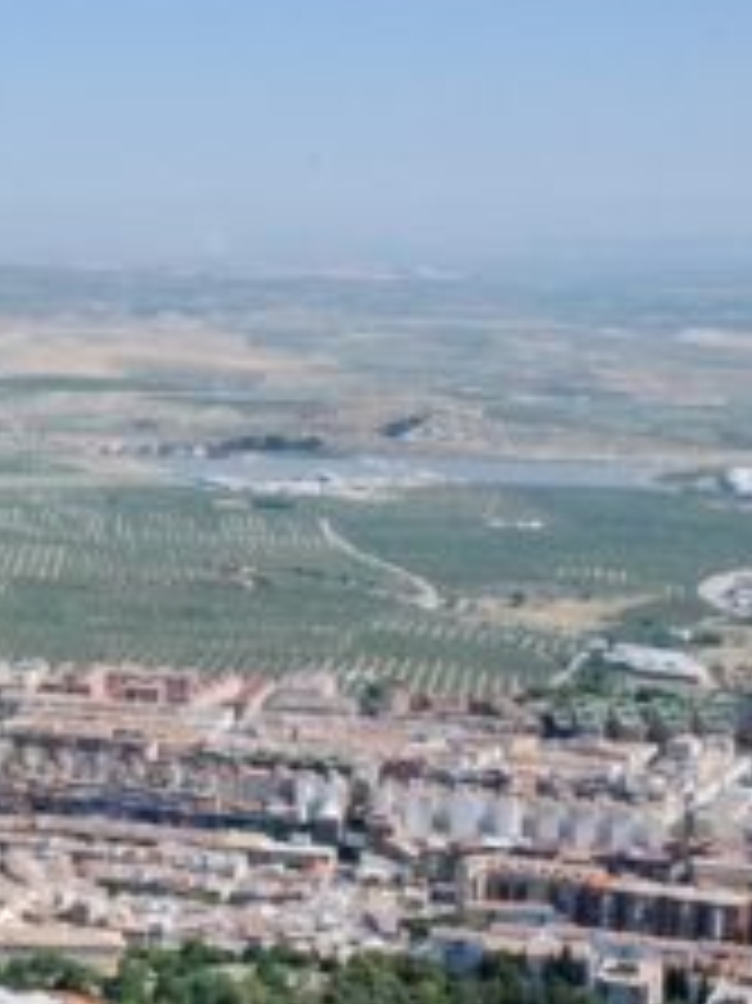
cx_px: -194
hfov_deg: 17.2
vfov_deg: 24.1
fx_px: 2351
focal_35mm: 81
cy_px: 619
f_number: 16
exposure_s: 1/1000
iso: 1600
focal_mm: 25
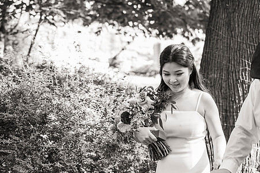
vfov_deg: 14.1
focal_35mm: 97
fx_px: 700
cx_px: 162
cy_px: 102
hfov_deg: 21.0
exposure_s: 1/250
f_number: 3.5
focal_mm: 75
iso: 800
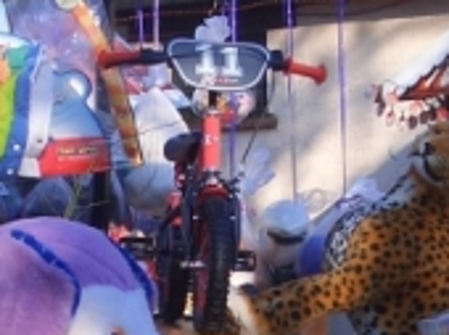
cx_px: 79
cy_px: 364
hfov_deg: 14.9
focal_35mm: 132
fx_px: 1710
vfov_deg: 11.1
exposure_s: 1/320
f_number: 4.3
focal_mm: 5.8
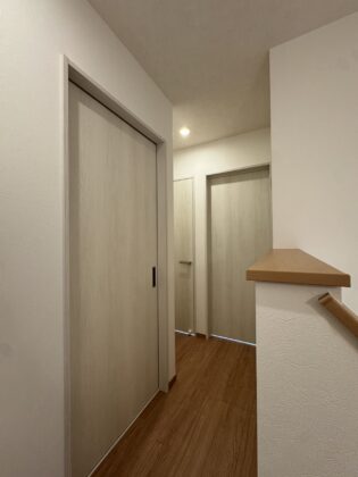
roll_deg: +0.3
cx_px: 179
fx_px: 193
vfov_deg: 102.1
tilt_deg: +1.4
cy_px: 238
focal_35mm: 14
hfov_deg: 85.7
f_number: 2.2
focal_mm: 2.22
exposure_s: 1/120
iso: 250
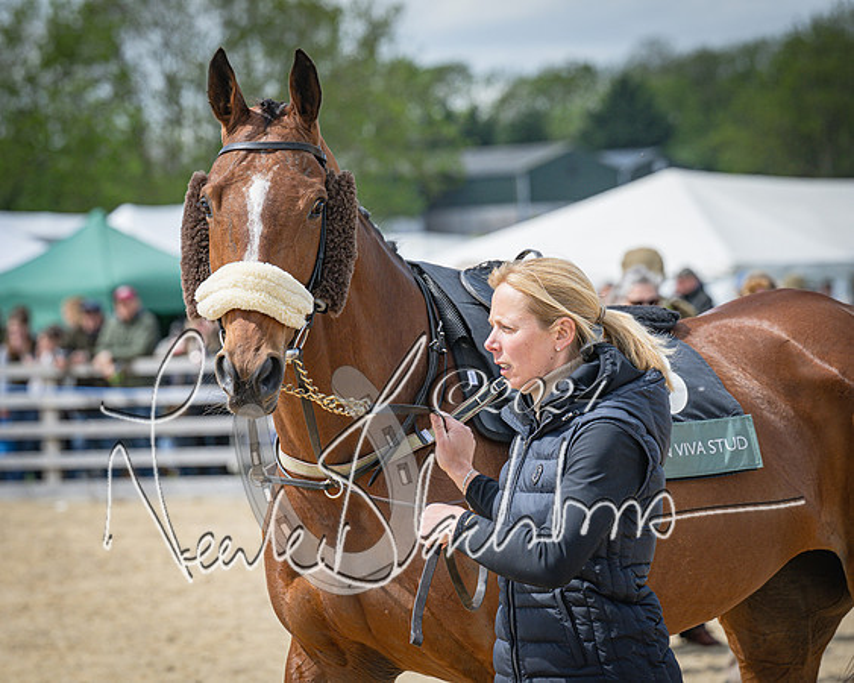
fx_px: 5750
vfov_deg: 6.8
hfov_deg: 8.5
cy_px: 342
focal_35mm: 228
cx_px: 341
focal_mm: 135
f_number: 5
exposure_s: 1/1000
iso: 200
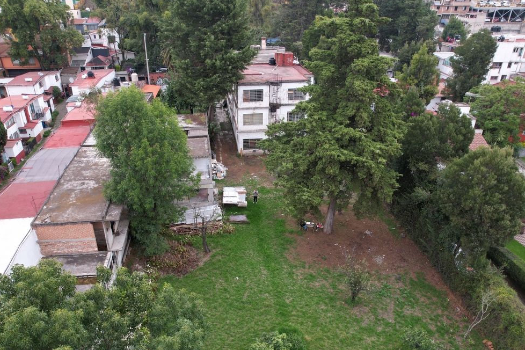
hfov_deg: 67.3
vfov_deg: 47.6
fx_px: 394
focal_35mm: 27
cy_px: 212
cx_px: 246
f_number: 2.8
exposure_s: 1/20
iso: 100
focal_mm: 8.38
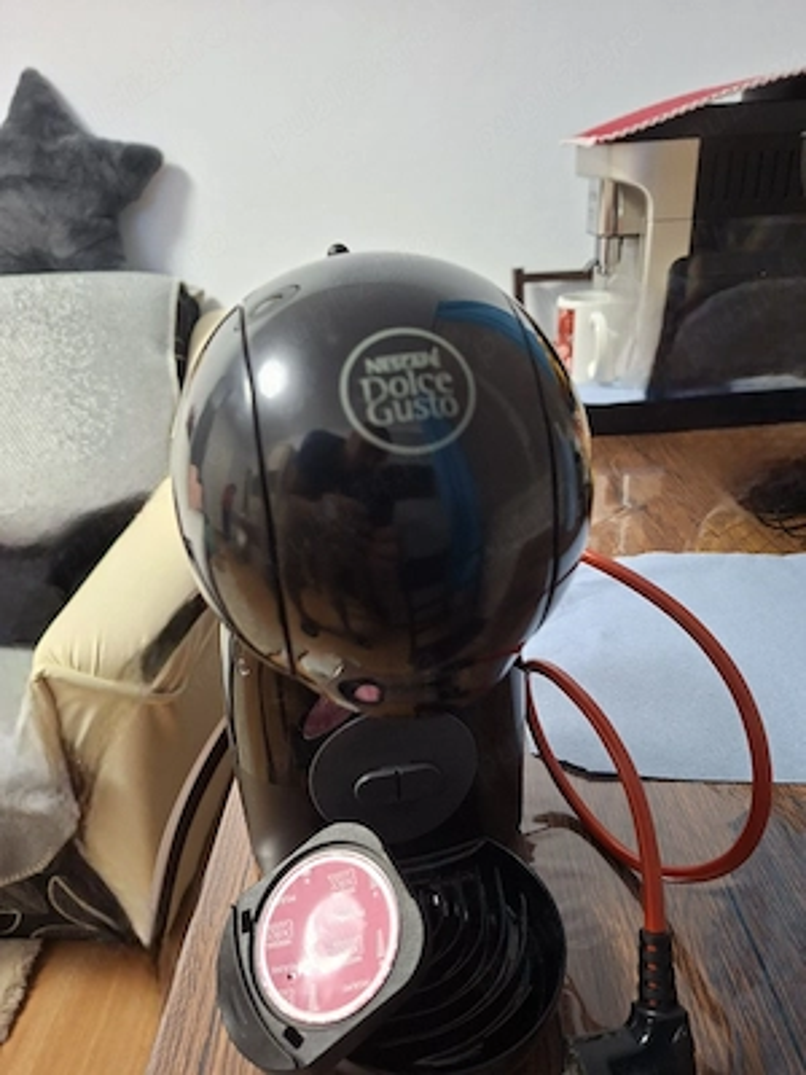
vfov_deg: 73.9
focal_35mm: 23
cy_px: 538
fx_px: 714
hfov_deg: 58.9
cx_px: 403
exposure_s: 1/33
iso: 320
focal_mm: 5.54
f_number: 1.8
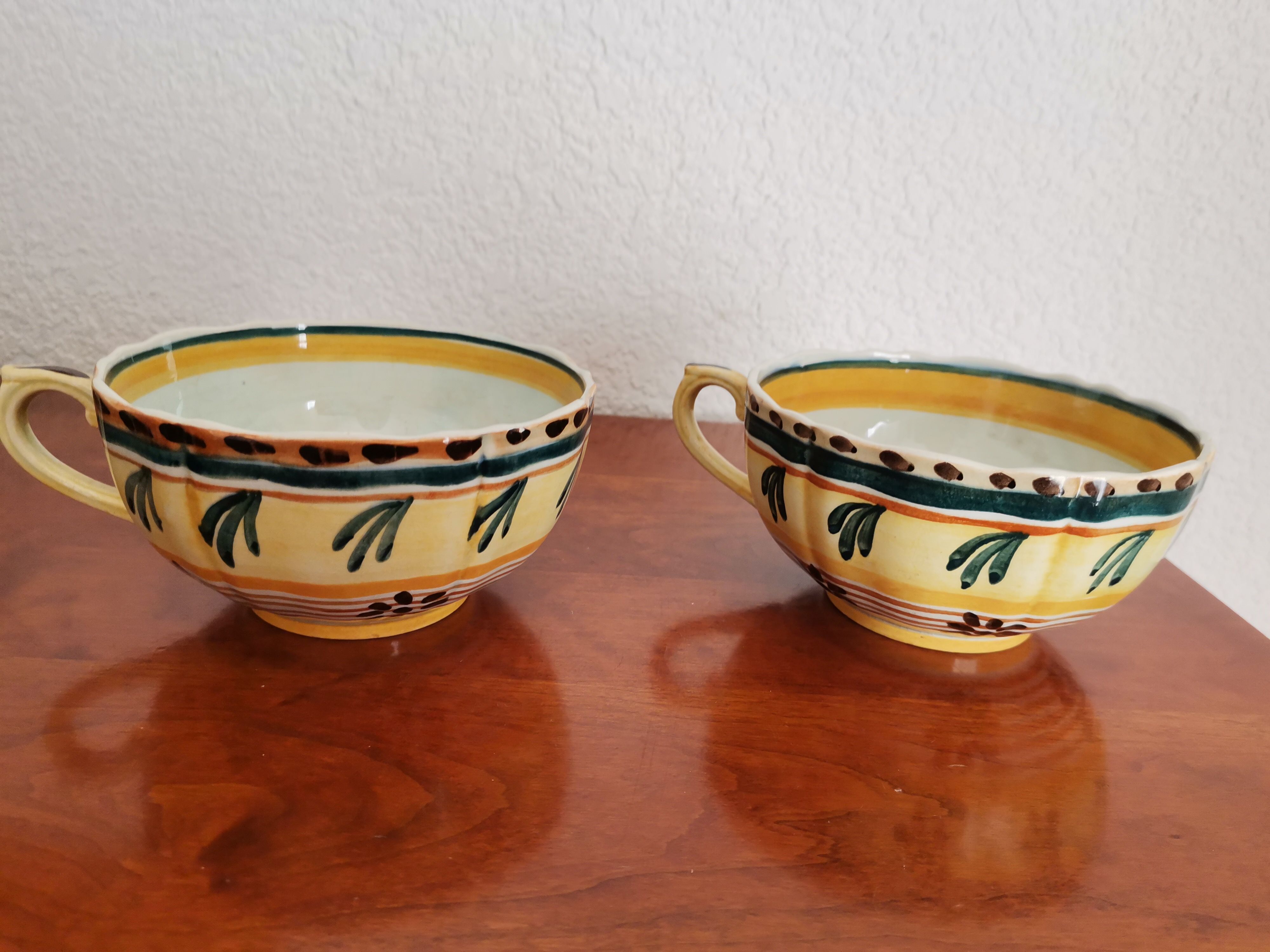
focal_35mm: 26
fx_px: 954
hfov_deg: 67.3
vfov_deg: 53.1
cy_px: 476
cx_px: 635
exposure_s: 1/100
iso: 100
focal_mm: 4.75
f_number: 1.8
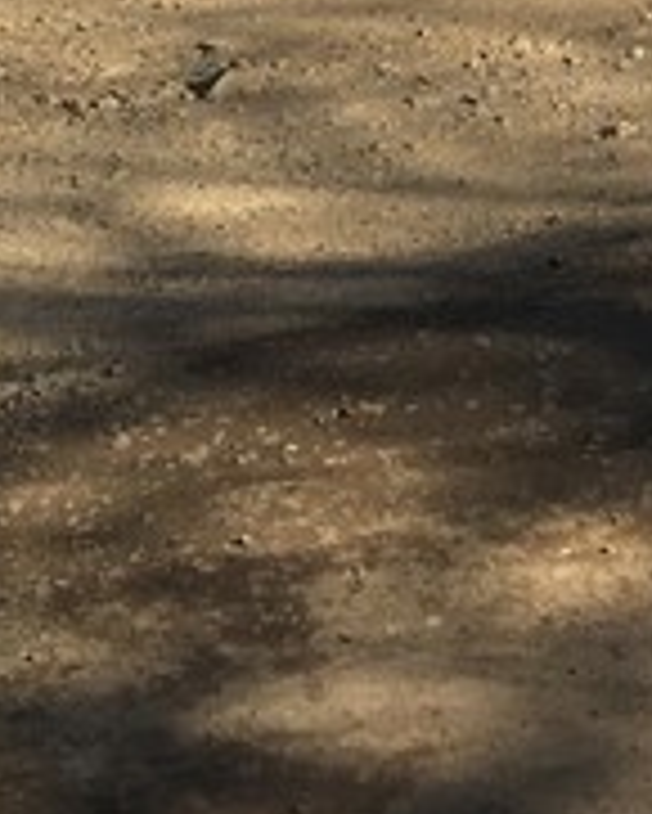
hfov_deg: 9.3
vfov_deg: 11.1
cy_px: -729
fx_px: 3856
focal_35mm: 160
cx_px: 1066
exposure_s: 1/916
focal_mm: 4.15
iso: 25
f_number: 2.2
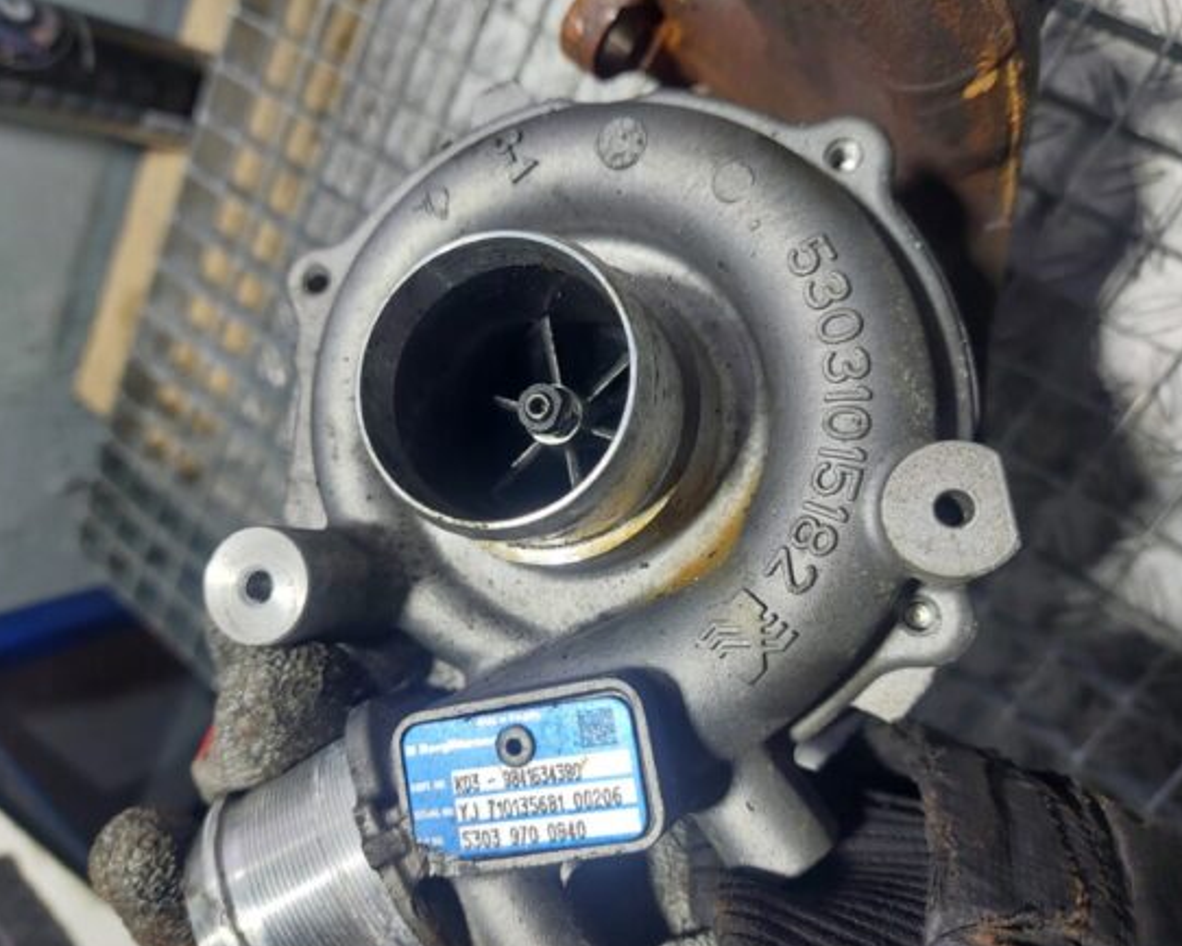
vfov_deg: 53.2
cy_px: 484
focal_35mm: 27
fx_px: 945
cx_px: 567
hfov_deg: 64.0
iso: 80
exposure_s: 1/50
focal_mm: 5.23
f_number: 1.8
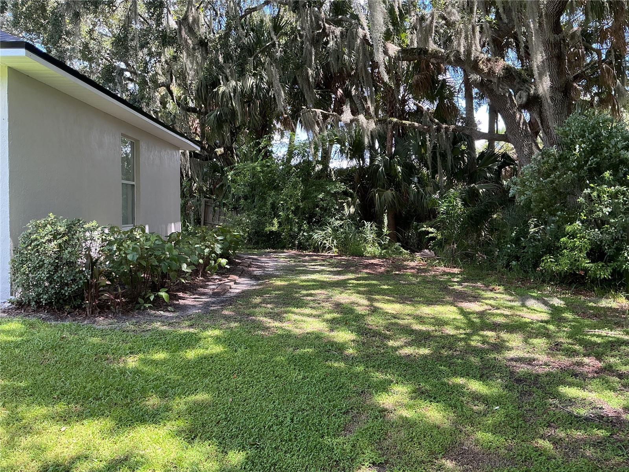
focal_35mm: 29
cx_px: 314
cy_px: 236
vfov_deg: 48.2
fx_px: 527
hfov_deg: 61.7
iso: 16
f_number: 1.8
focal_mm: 3
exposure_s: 1/122
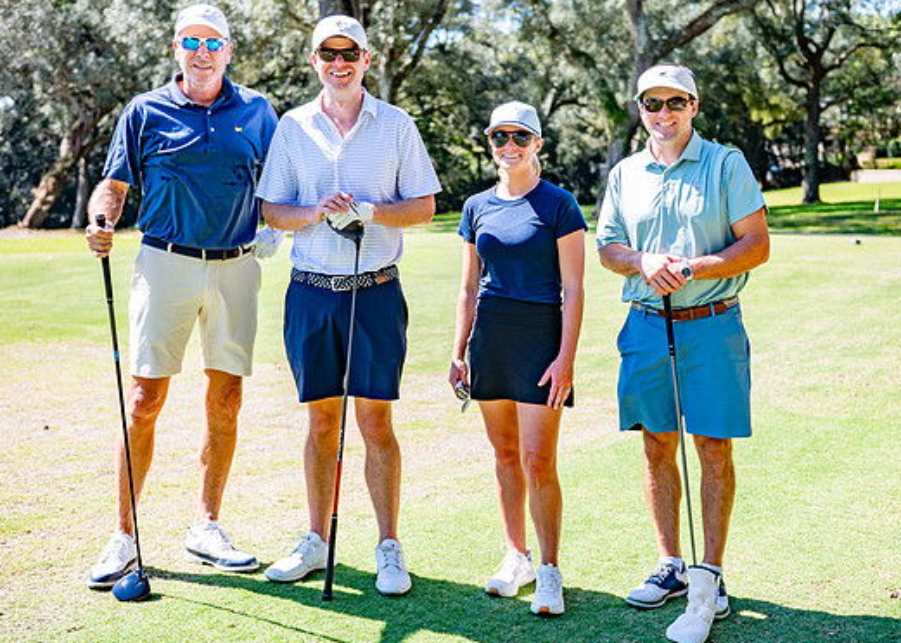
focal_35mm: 53
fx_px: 1356
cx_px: 502
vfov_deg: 26.7
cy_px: 308
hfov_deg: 36.7
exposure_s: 1/640
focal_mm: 38
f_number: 2.8
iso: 100
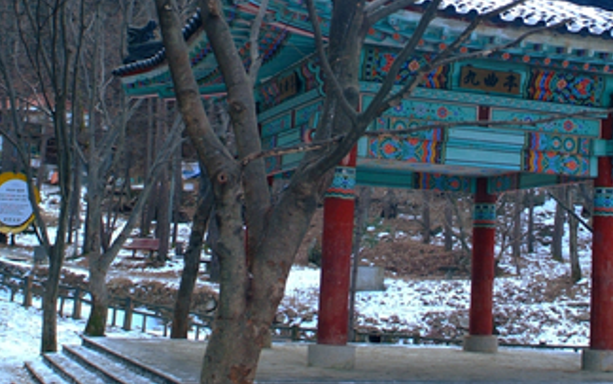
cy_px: 119
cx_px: 423
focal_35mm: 66
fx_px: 1103
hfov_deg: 30.7
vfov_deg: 19.7
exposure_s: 1/90
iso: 400
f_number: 4.8
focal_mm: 20
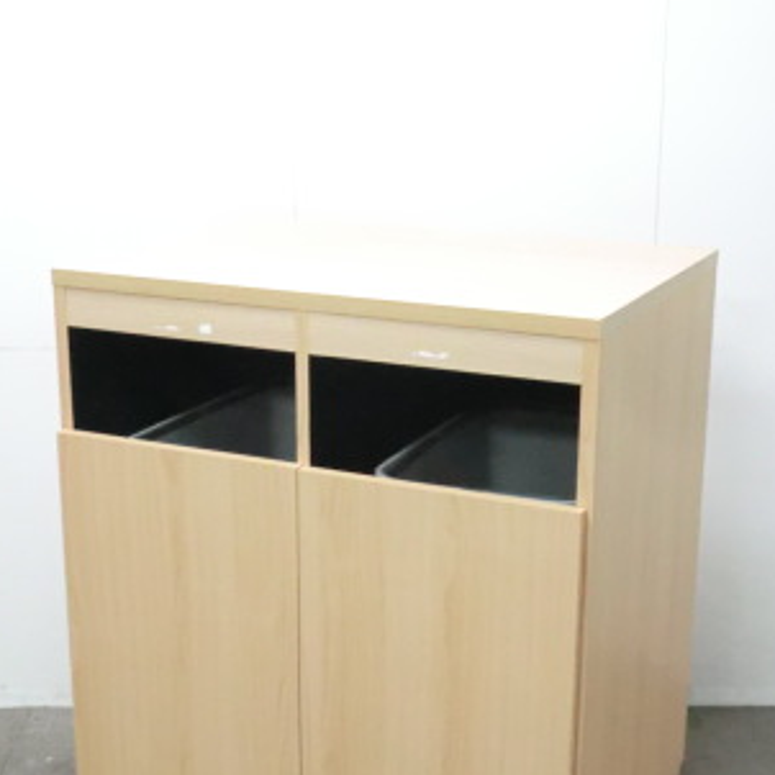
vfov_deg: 28.6
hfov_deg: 28.6
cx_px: 382
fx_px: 1520
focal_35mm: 60
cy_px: 411
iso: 800
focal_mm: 5.8
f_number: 3.5
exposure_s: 1/40
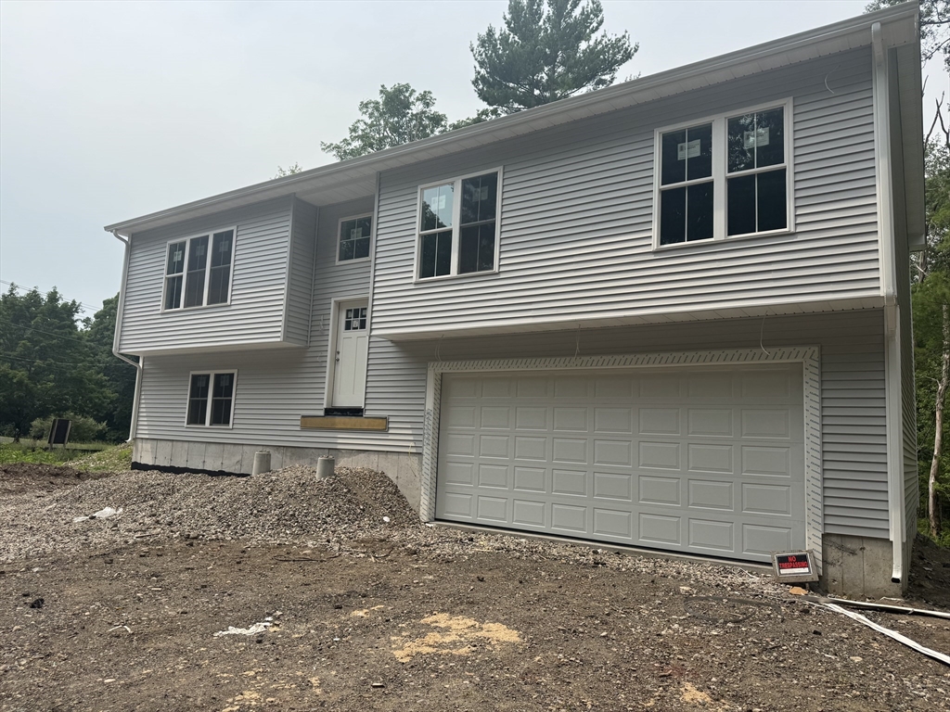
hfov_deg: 71.6
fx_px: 659
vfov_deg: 56.8
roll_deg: -2.6
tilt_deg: +6.5
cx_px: 475
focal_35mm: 24
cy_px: 356
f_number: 1.78
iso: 80
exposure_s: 1/4049
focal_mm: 6.76
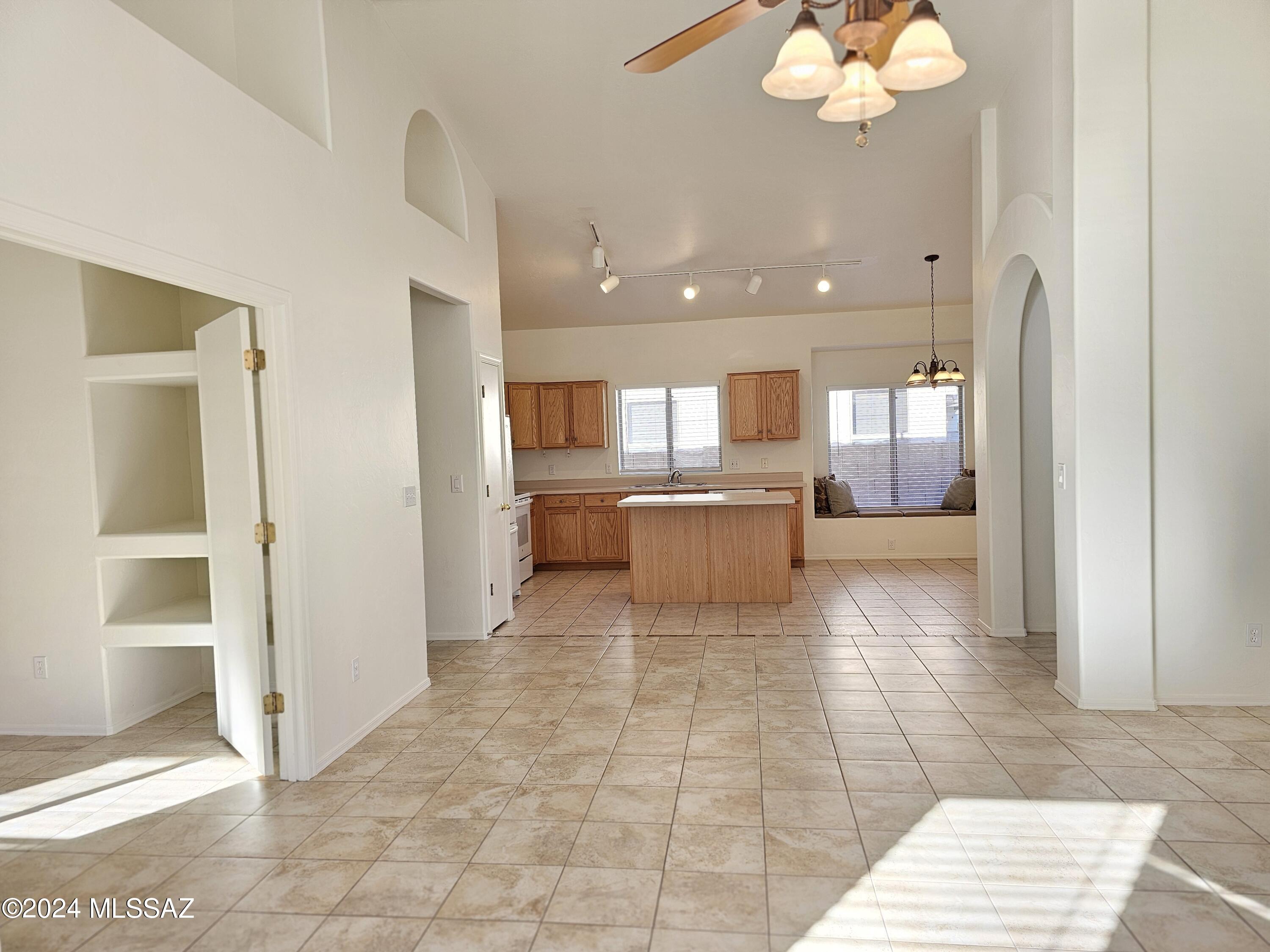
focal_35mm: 23
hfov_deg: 73.9
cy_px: 476
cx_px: 635
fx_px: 844
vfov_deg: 58.9
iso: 80
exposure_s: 1/120
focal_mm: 6.3
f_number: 1.7
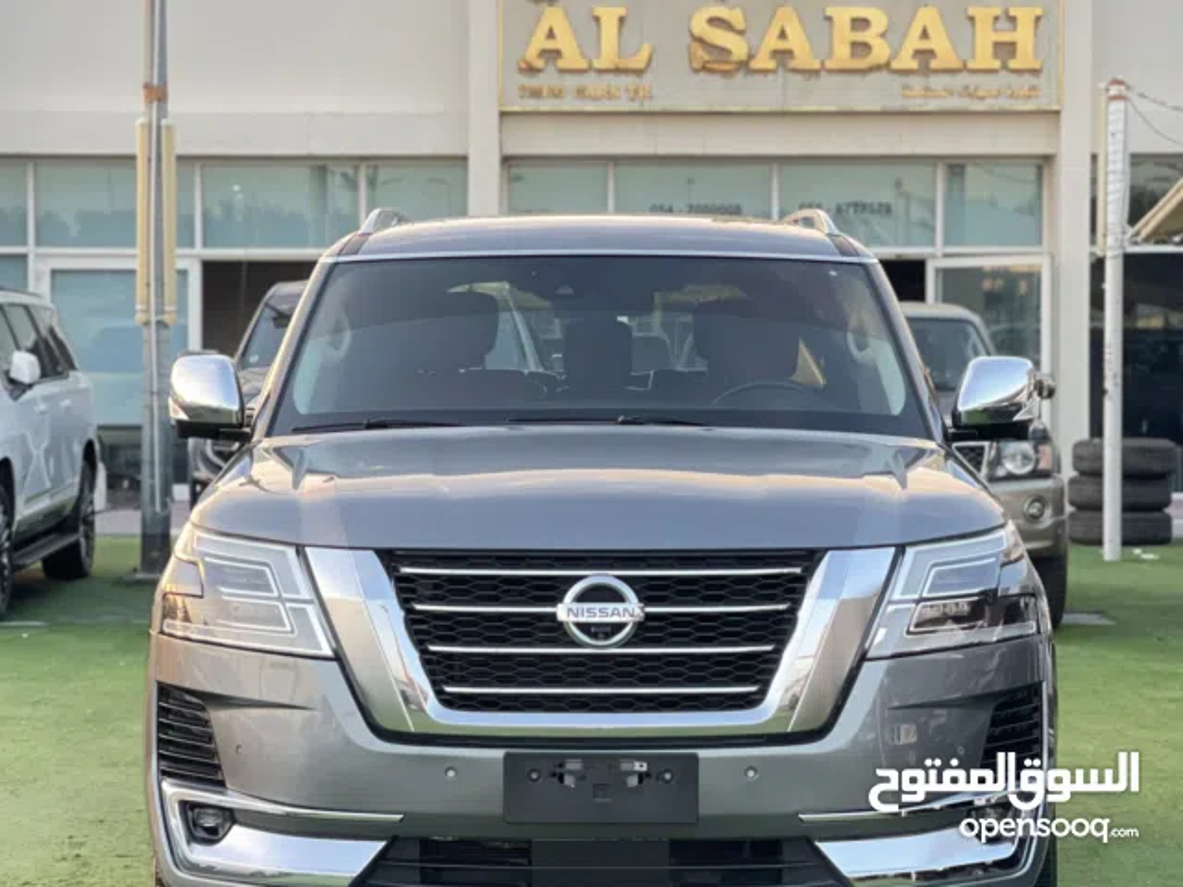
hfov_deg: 30.3
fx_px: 2187
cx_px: 592
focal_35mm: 64
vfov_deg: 22.9
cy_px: 444
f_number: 2.2
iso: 200
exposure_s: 1/121
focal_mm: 7.5
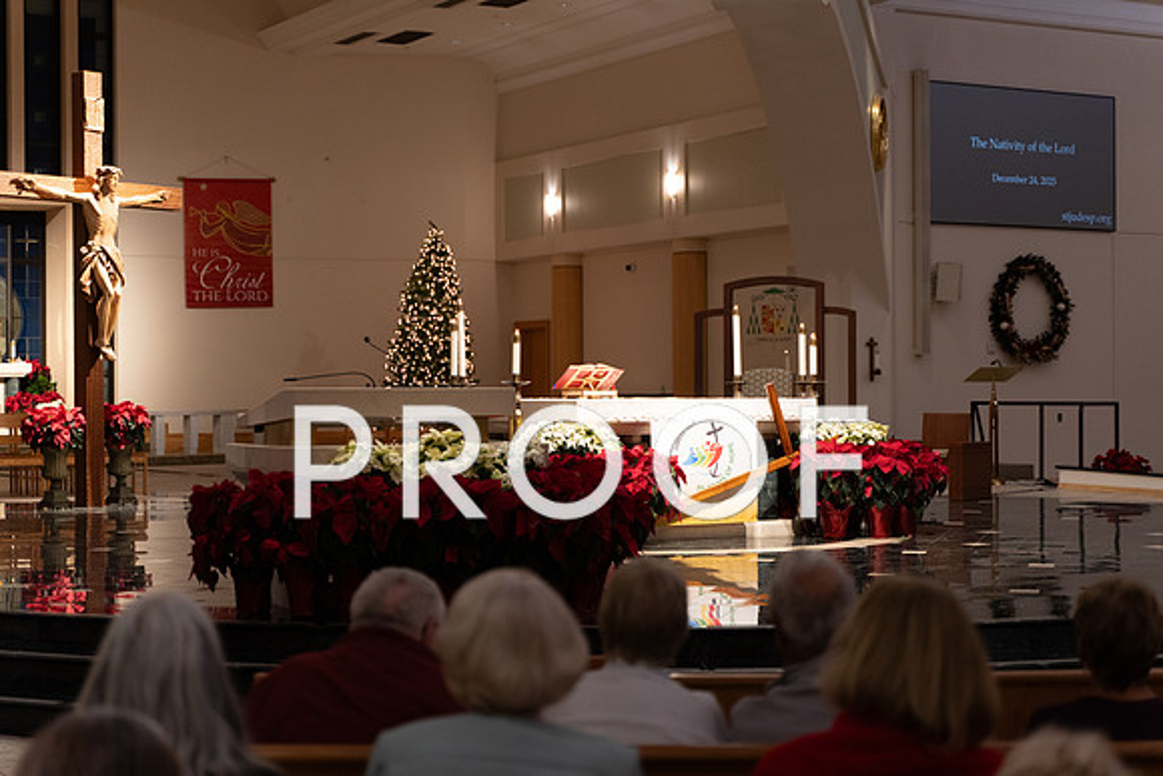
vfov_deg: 21.9
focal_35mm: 62
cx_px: 582
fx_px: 2003
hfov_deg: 32.4
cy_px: 388
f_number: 2.8
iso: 1600
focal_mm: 62
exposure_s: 1/125
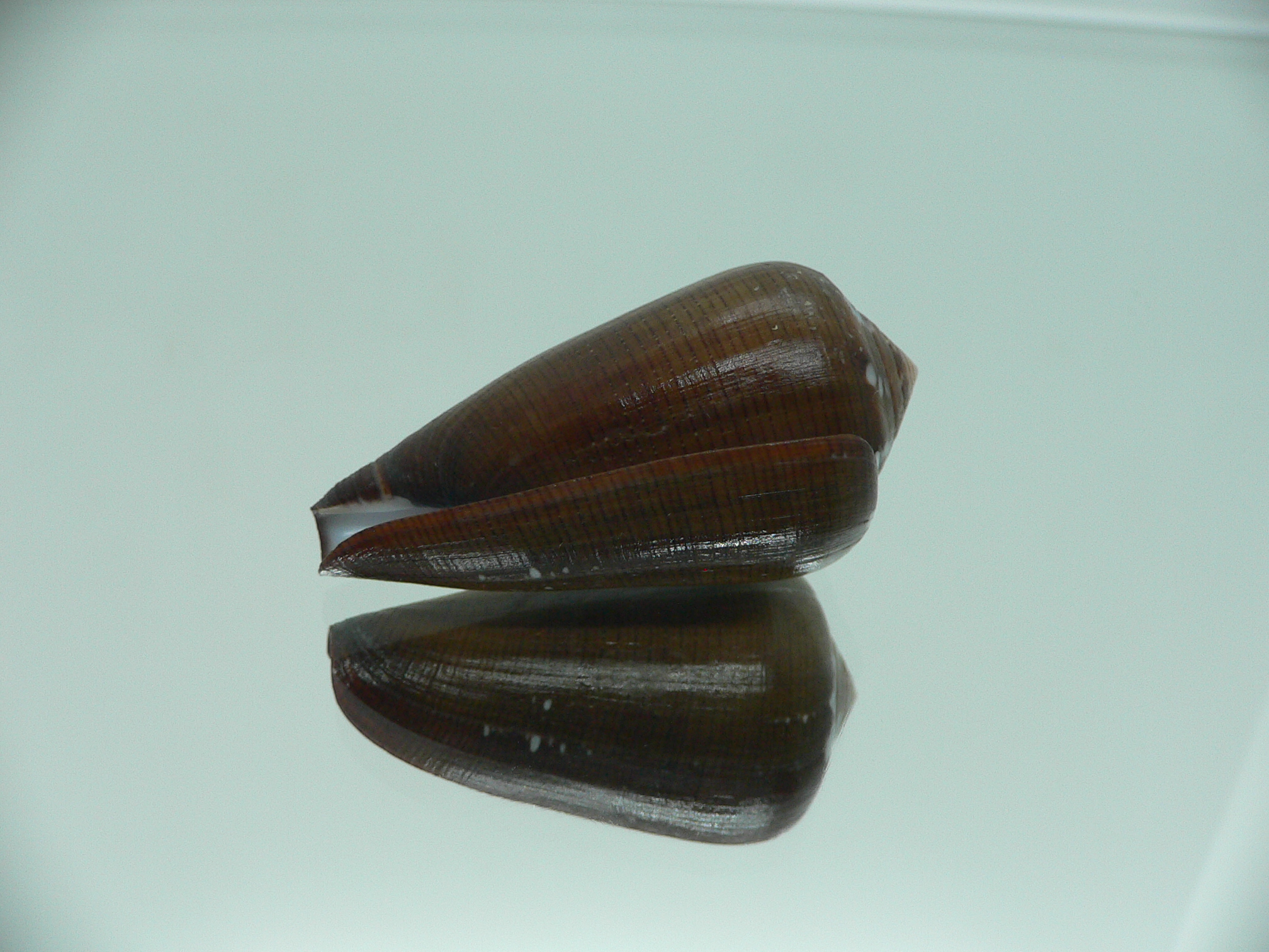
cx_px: 634
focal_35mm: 35
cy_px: 476
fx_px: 1283
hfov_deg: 52.6
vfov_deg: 40.7
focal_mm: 4.6
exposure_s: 1/60
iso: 150
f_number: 2.8
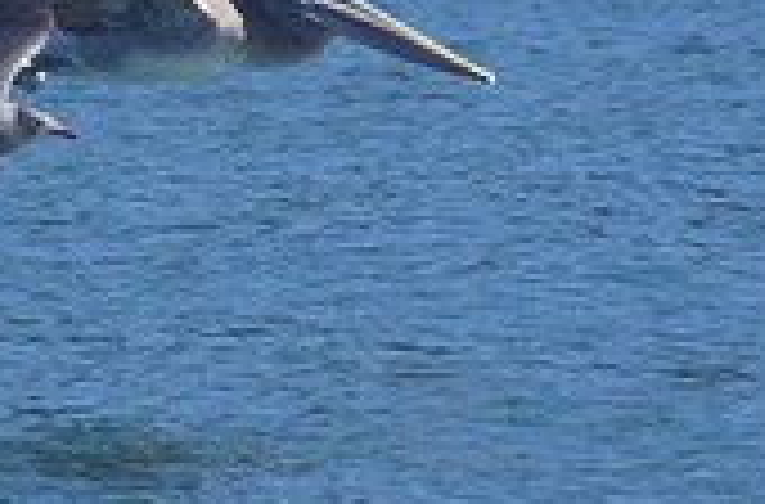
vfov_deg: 0.9
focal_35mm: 1538
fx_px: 32562
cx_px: 405
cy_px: -191
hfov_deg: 1.3
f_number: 5.6
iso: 100
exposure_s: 1/500
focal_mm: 300
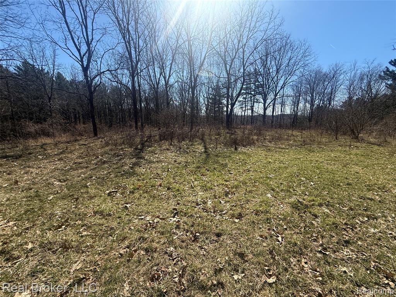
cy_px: 148
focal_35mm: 14
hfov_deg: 102.1
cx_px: 198
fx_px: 160
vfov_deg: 85.7
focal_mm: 2.22
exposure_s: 1/1368
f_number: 2.2
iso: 50
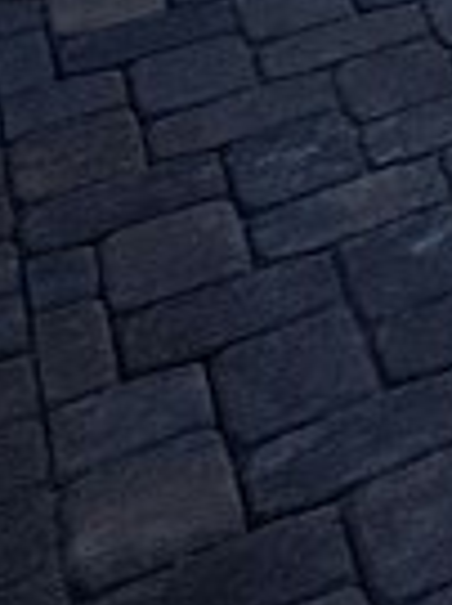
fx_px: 1848
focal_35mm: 106
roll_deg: -0.7
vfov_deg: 15.0
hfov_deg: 8.8
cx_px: 1660
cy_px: -614
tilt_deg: -10.2
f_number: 2.2
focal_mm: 2.22
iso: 50
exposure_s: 1/1477
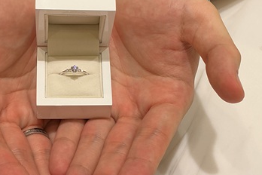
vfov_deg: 26.0
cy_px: 103
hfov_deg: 37.8
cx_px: 87
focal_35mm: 52
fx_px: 378
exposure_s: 1/152
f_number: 1.8
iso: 20
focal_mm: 3
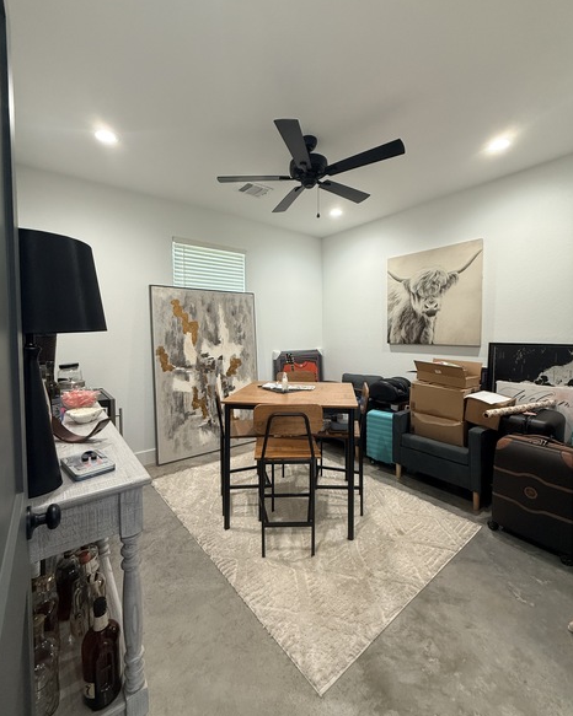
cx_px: 282
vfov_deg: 96.8
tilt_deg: -2.0
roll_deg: -0.1
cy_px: 349
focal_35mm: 15
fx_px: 318
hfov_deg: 84.0
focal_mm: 2.22
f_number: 2.2
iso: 200
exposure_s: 1/60
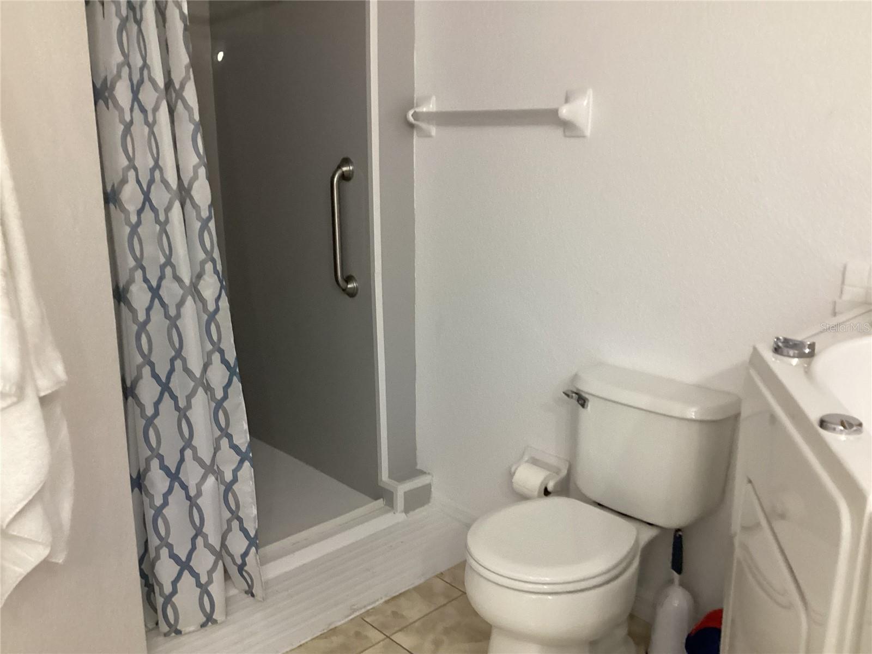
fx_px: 781
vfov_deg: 45.4
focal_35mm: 31
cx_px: 436
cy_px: 327
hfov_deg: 58.4
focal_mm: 3.3
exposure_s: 1/60
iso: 320
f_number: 2.4
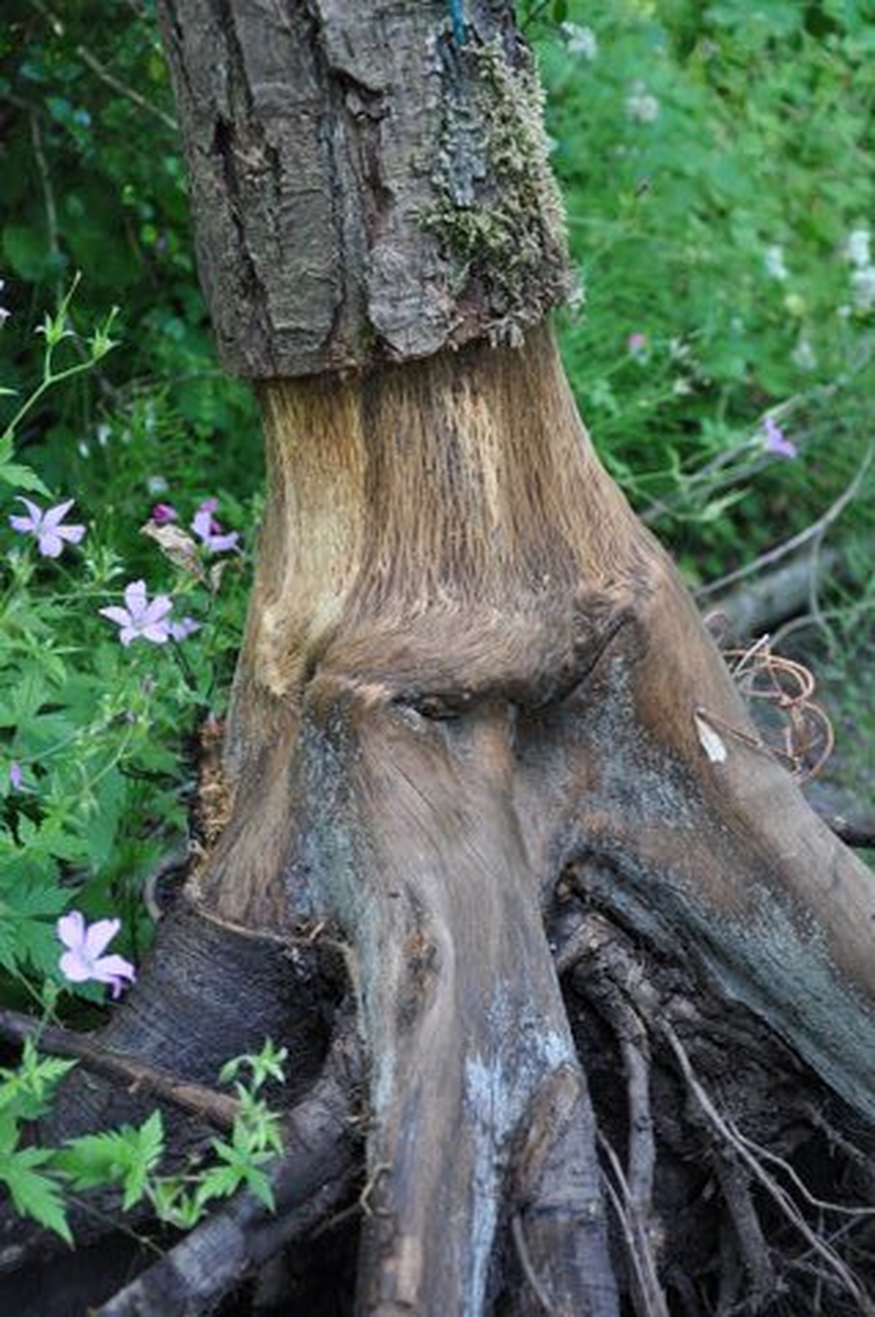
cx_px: 438
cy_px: 658
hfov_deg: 23.7
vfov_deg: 35.1
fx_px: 2082
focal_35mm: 57
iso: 400
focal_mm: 38
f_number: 4.5
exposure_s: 1/60
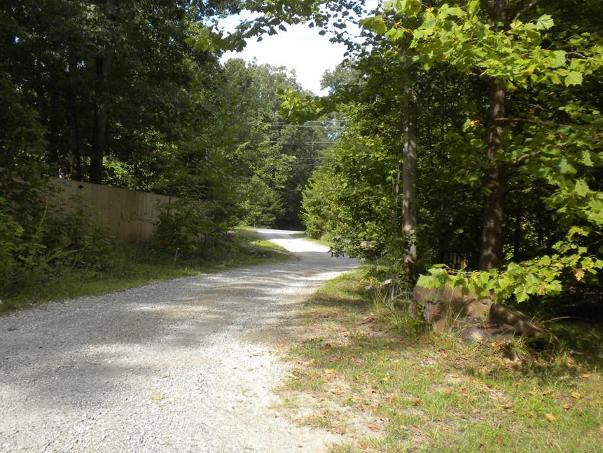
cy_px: 207
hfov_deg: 42.8
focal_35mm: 44
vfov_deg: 32.9
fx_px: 767
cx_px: 260
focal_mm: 6.6
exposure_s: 1/288
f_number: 3.5
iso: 64
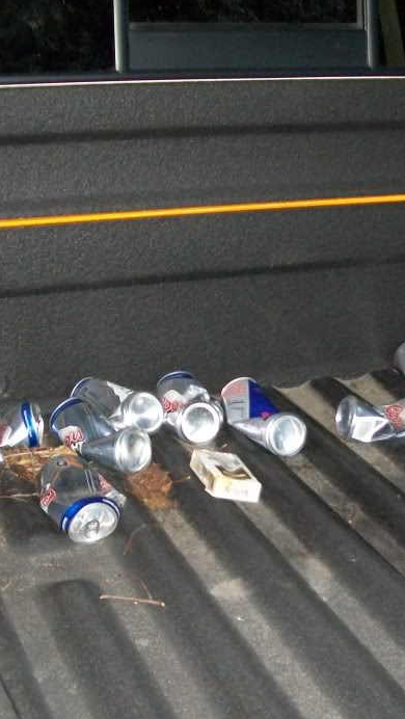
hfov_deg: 20.7
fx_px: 1106
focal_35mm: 58
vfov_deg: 36.0
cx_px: 248
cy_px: 397
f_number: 2.7
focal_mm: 6
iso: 160
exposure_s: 1/60
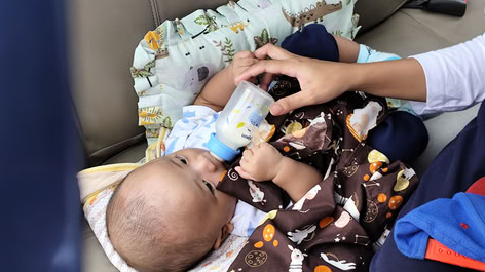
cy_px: 95
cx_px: 242
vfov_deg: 23.4
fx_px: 656
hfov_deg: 40.6
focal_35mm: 51
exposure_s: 1/100
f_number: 1.65
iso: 80
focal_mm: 6.19
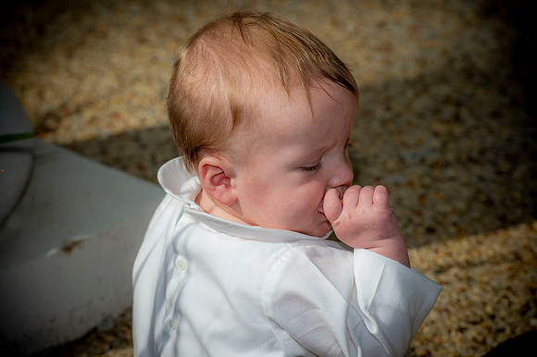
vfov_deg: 6.9
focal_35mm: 200
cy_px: 178
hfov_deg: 10.3
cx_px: 268
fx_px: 2982
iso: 50
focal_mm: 200
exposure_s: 1/200
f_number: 8
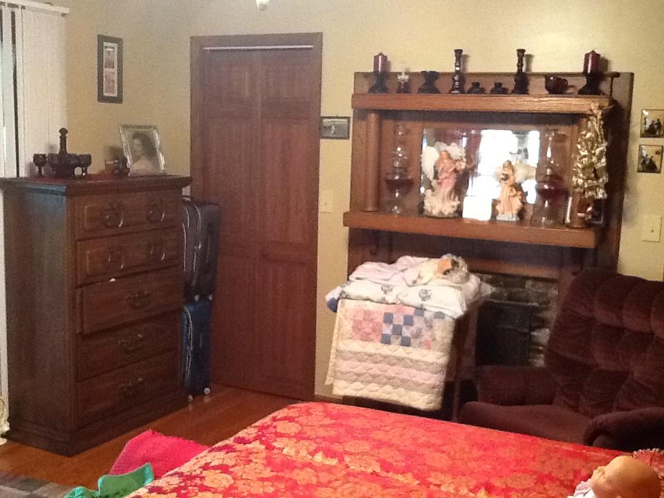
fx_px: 844
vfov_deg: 32.9
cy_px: 249
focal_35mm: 44
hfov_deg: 42.9
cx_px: 332
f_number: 2.4
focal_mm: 2.03
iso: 320
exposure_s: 1/20
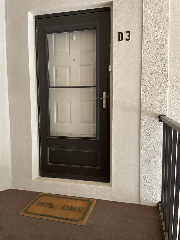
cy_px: 120
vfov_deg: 61.7
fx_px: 201
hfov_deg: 48.2
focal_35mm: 29
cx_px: 90
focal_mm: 3
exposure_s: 1/60
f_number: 1.8
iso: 100
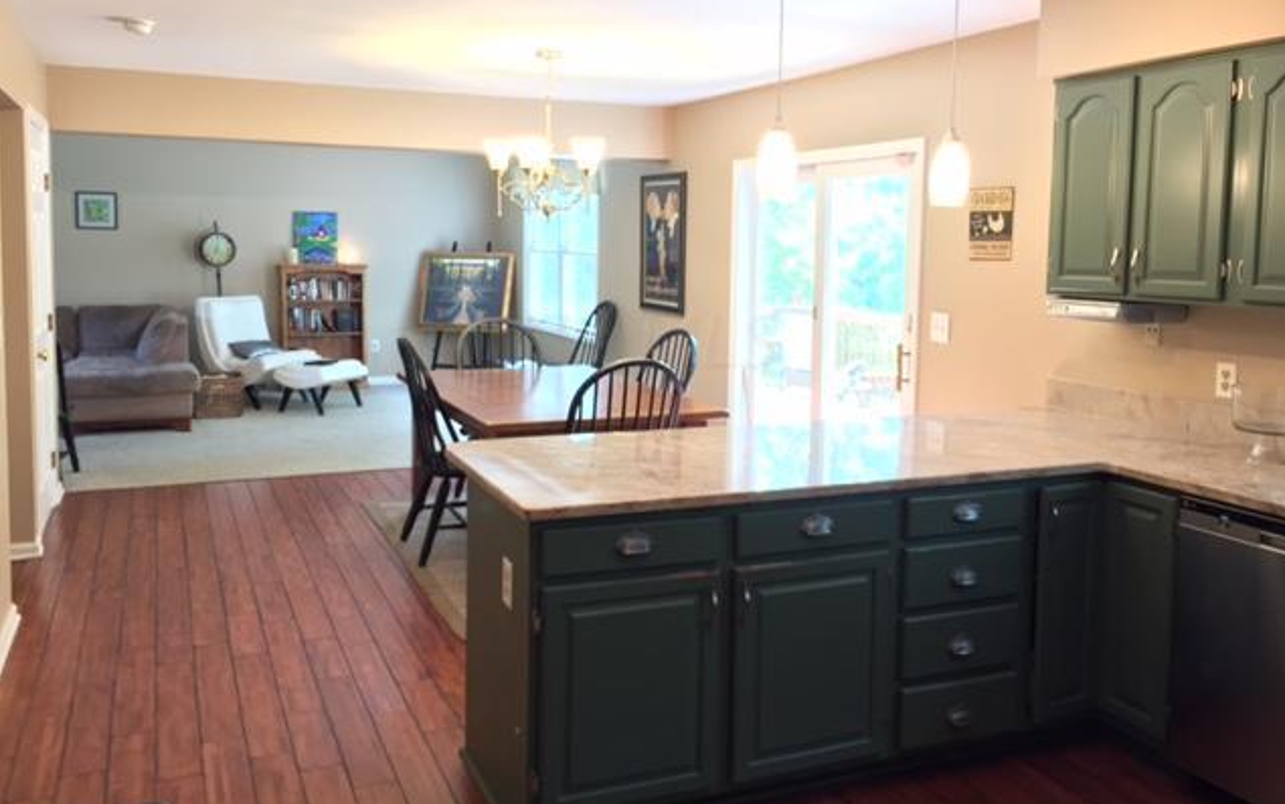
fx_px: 1086
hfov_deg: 61.2
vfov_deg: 40.5
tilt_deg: -4.9
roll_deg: -1.1
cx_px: 646
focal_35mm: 31
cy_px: 338
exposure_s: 1/30
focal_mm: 4.15
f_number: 2.2
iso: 80
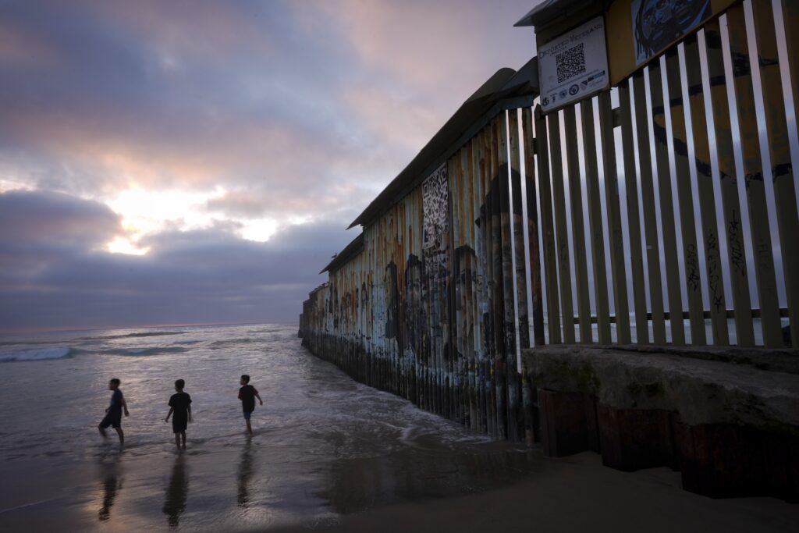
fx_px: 466
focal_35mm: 21
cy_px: 266
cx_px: 400
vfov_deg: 59.5
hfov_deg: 81.2
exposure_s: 1/8
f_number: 22
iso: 200
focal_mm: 21
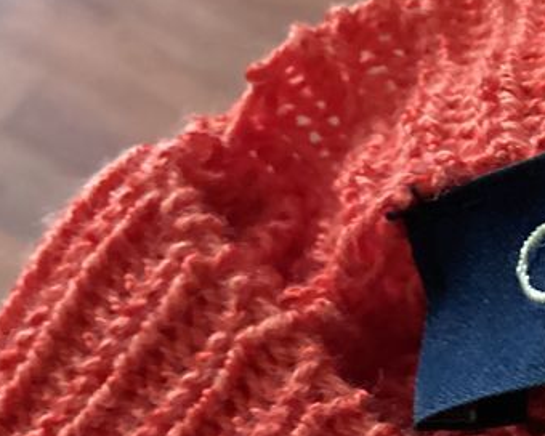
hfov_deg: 19.3
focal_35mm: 89
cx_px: 766
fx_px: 1436
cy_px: 351
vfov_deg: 17.1
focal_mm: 3.3
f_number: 2.4
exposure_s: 1/15
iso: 800
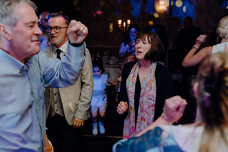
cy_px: 76
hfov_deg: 37.5
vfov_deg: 25.5
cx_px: 114
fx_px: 336
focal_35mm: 53
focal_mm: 53
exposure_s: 1/160
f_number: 3.5
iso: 2500
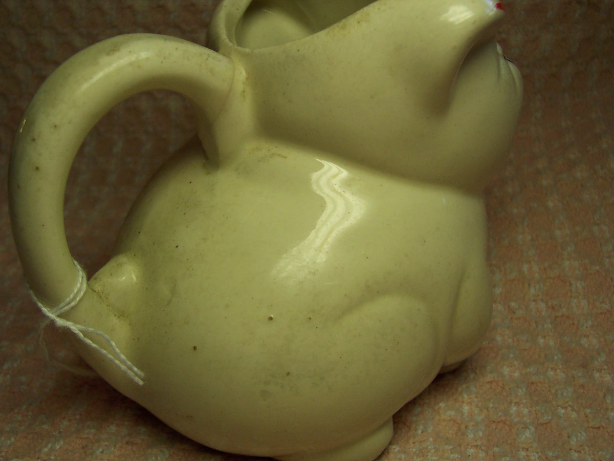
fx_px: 656
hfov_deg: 50.1
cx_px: 307
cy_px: 230
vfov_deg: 38.7
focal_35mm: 37
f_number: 2.8
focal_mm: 5.6
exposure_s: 1/250
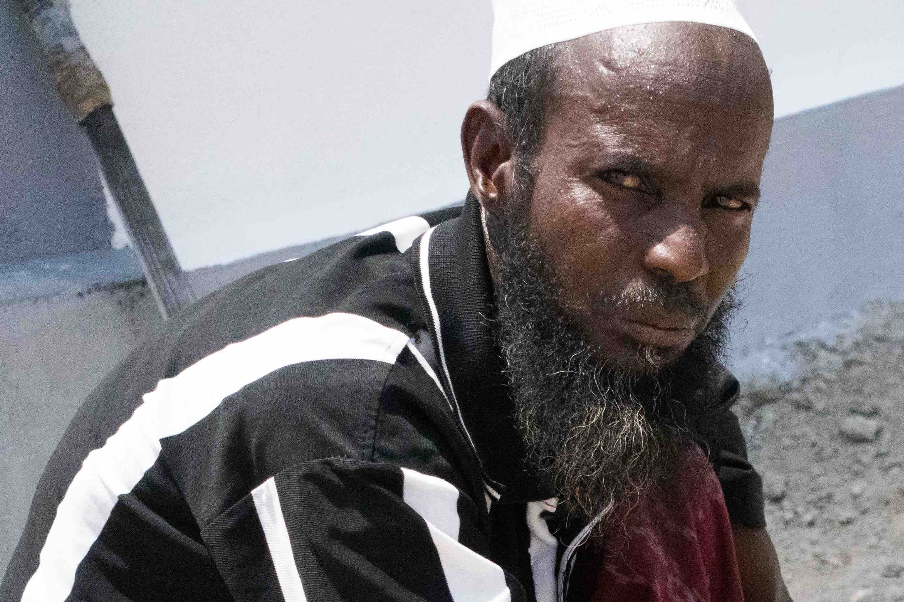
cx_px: 841
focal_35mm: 101
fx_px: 2536
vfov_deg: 13.4
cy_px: 560
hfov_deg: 19.8
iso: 4000
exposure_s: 1/32000
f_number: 2.8
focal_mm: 20.33
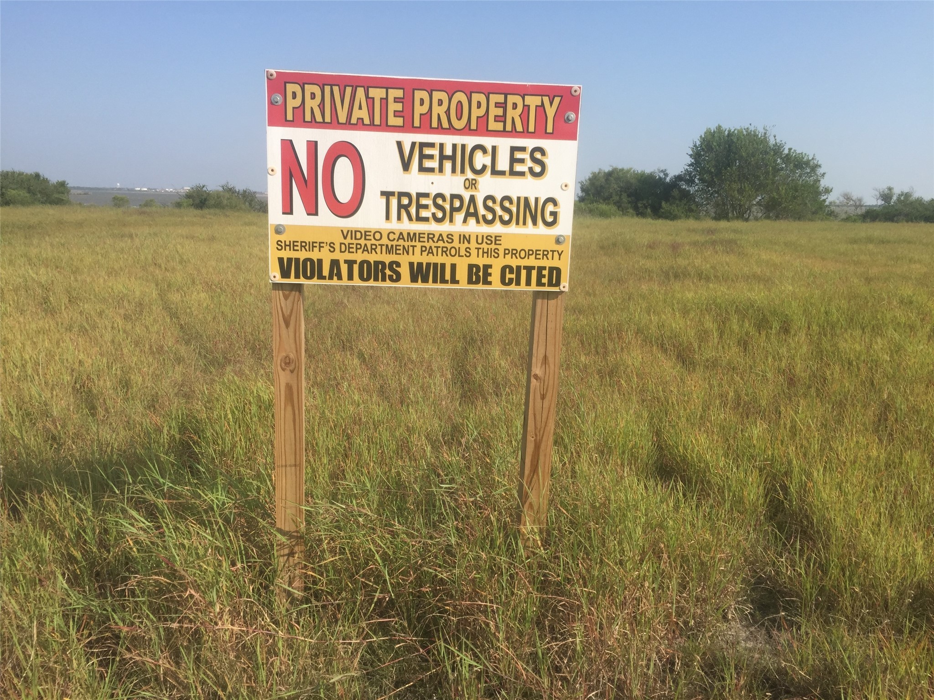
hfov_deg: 61.7
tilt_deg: -10.3
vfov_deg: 48.2
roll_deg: -2.2
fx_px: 782
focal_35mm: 29
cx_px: 467
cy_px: 350
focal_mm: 4.15
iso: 32
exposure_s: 1/2083
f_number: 2.2
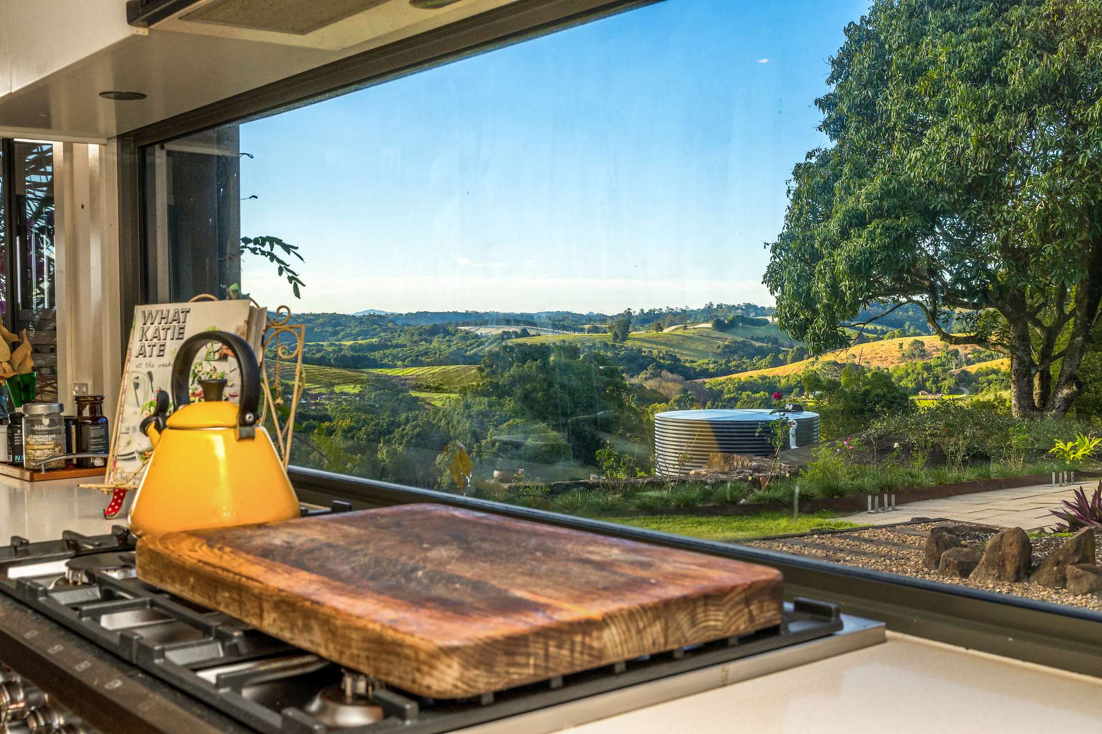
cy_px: 367
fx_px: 1224
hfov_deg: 48.5
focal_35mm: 40
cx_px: 551
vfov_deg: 33.4
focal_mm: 27
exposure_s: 1/400
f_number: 9
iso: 800
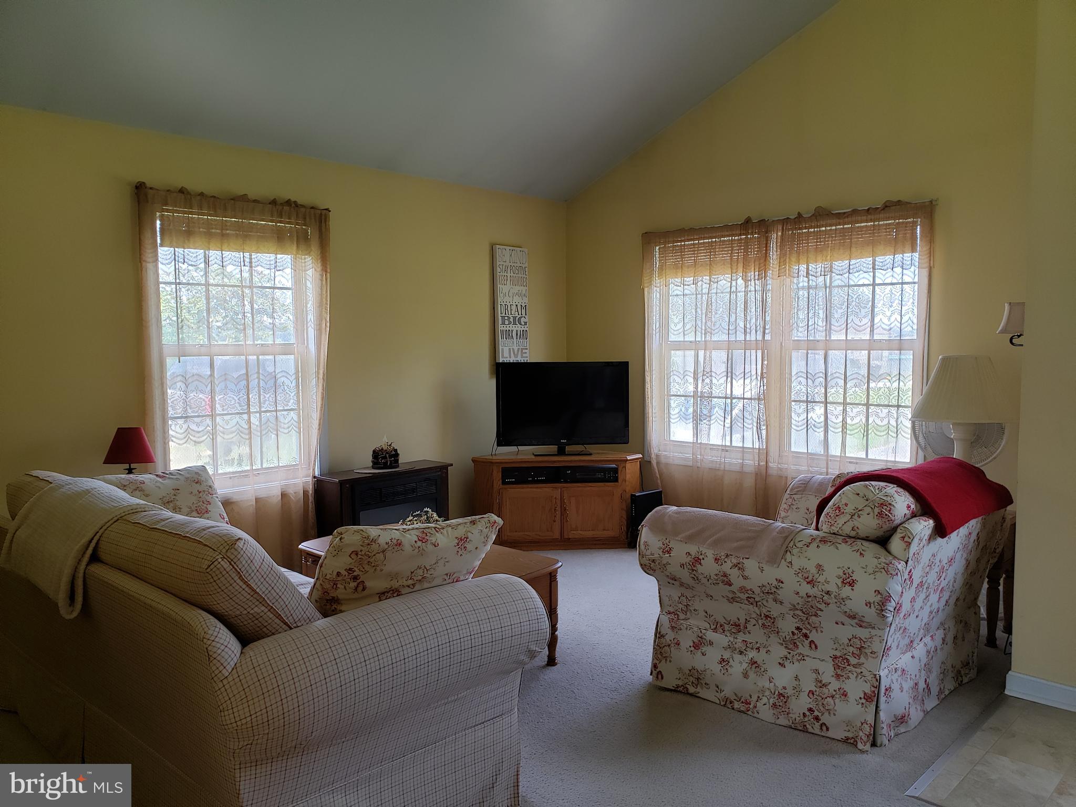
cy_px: 404
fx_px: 808
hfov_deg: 67.3
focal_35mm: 26
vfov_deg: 53.1
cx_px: 538
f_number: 2.4
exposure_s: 1/60
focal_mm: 4.3
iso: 80
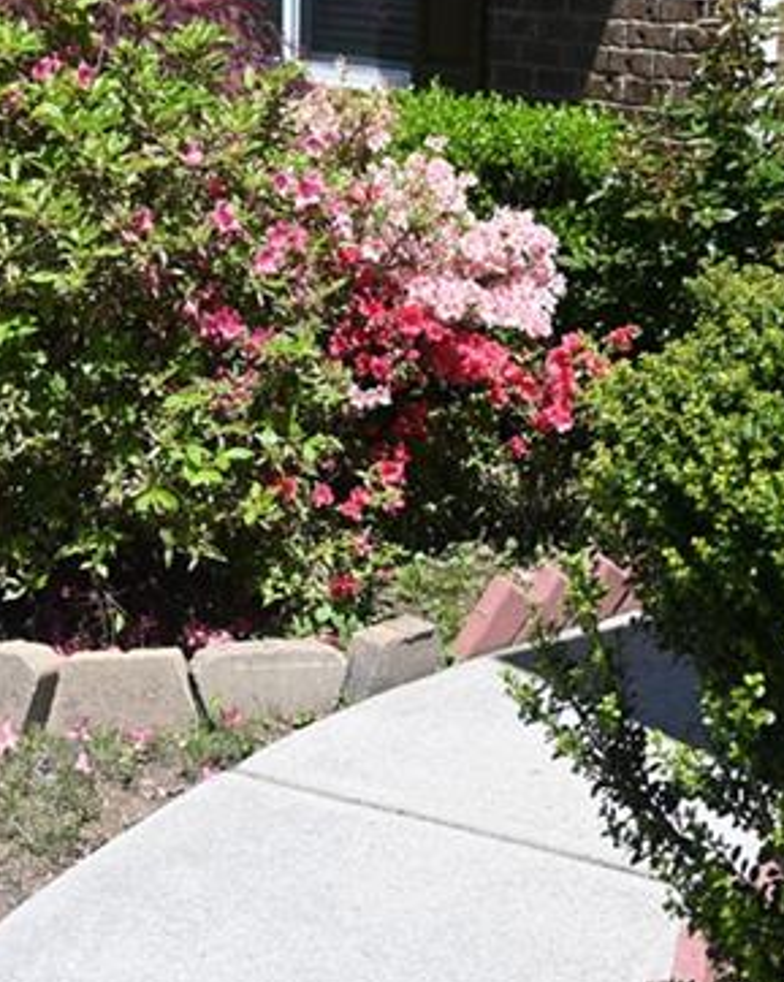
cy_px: 277
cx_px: 296
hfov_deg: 19.7
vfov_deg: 24.4
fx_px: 2255
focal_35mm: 78
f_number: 3.8
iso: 100
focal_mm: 19.5
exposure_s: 1/1000
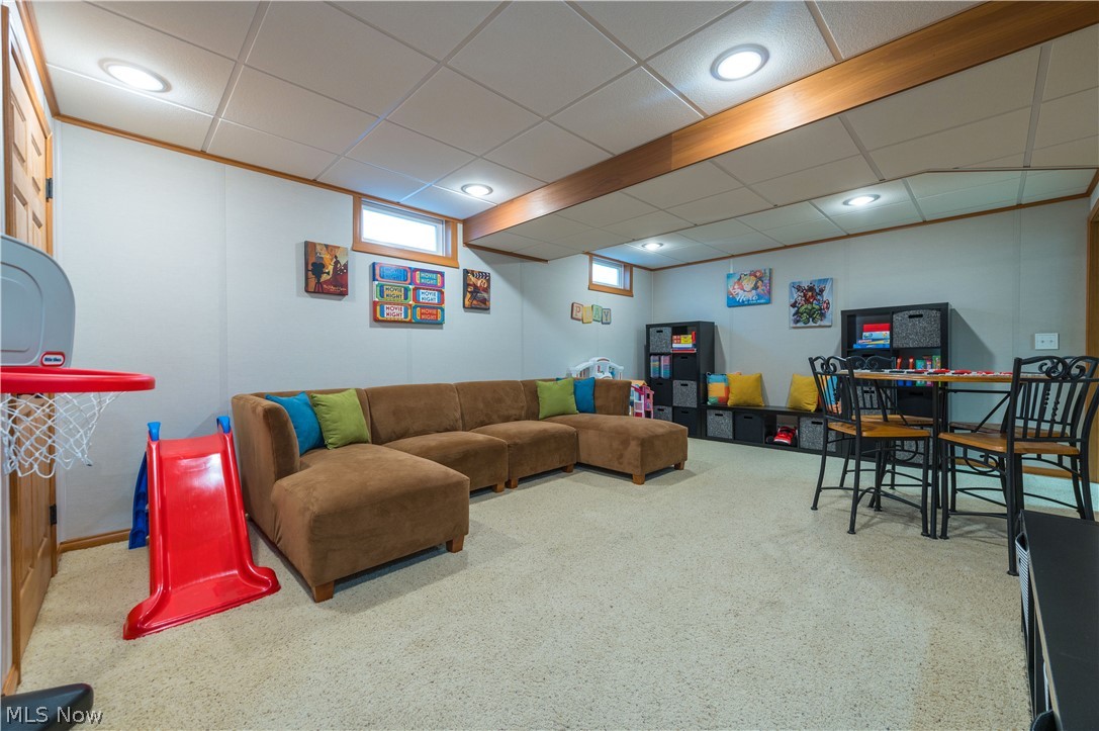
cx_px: 550
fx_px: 427
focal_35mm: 14
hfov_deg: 104.3
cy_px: 366
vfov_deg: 81.1
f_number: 8
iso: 320
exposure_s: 1/5
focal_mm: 14
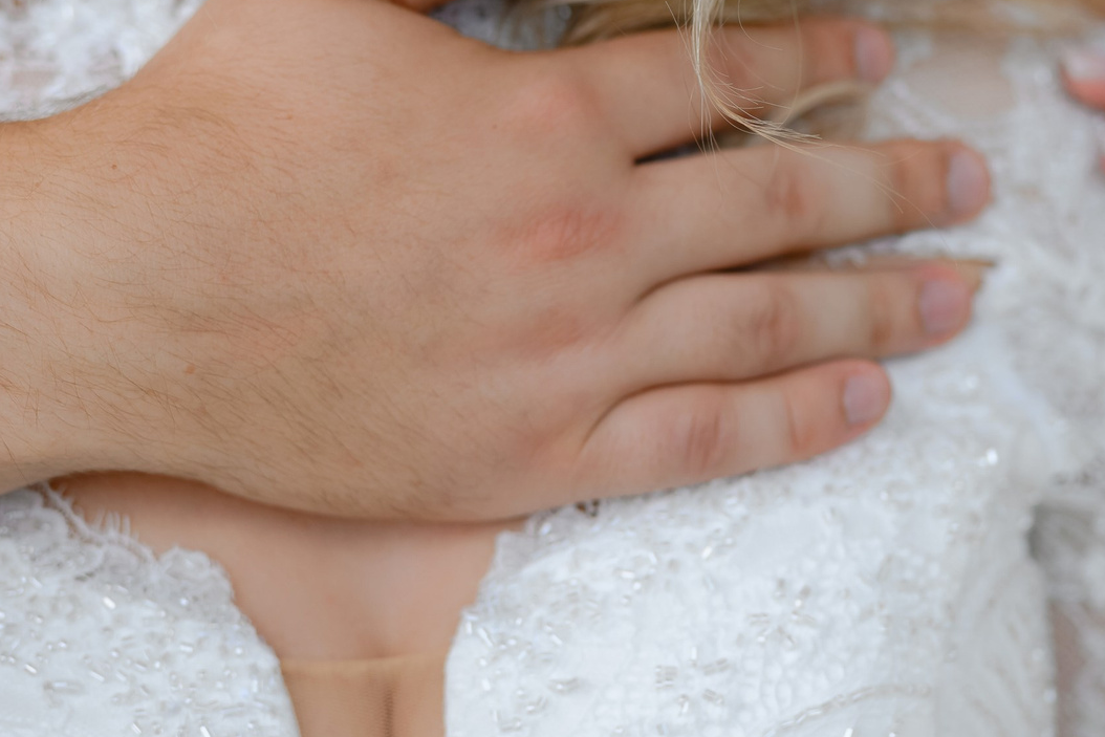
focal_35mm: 85
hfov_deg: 23.9
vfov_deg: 16.1
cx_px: 485
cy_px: 309
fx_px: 2609
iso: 64
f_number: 2.2
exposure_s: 1/640
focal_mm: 35
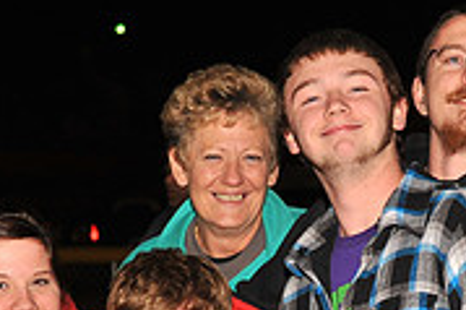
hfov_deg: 8.0
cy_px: 451
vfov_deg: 5.3
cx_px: 268
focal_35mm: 259
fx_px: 3349
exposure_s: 1/320
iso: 500
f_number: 7.1
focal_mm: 80
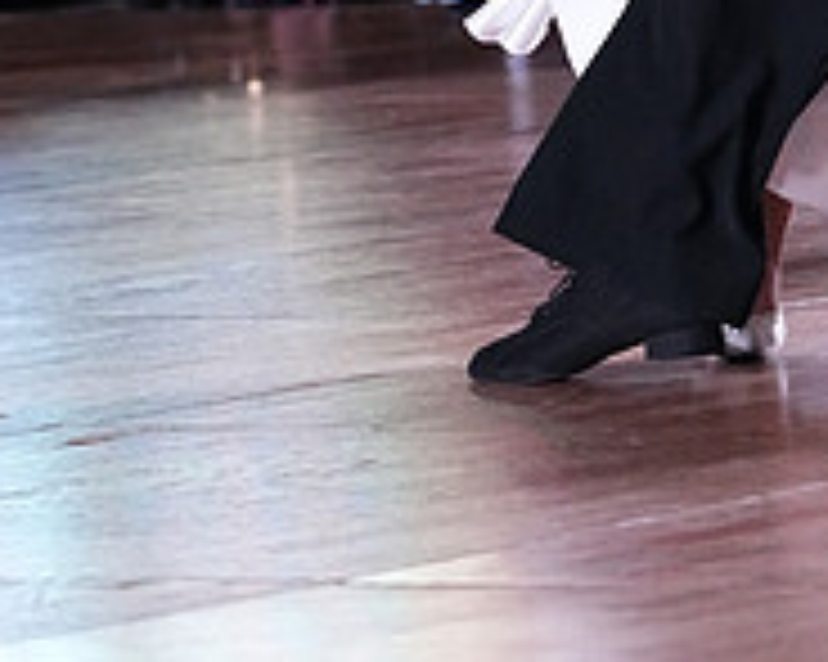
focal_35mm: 429
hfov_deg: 4.5
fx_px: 10507
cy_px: -482
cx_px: 542
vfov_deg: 3.6
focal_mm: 145
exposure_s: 1/400
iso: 8000
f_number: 5
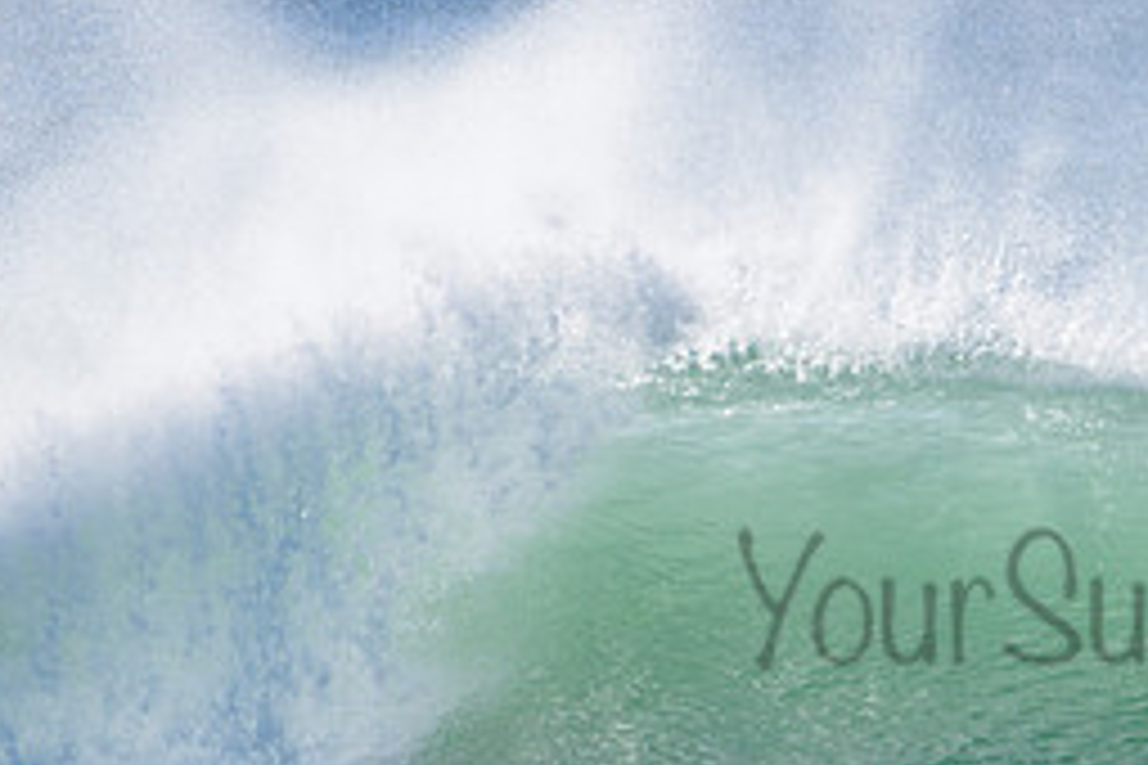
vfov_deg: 1.2
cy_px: 560
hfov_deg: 1.8
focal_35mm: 1161
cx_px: 1218
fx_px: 37020
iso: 200
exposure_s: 1/2000
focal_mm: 500
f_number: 5.6
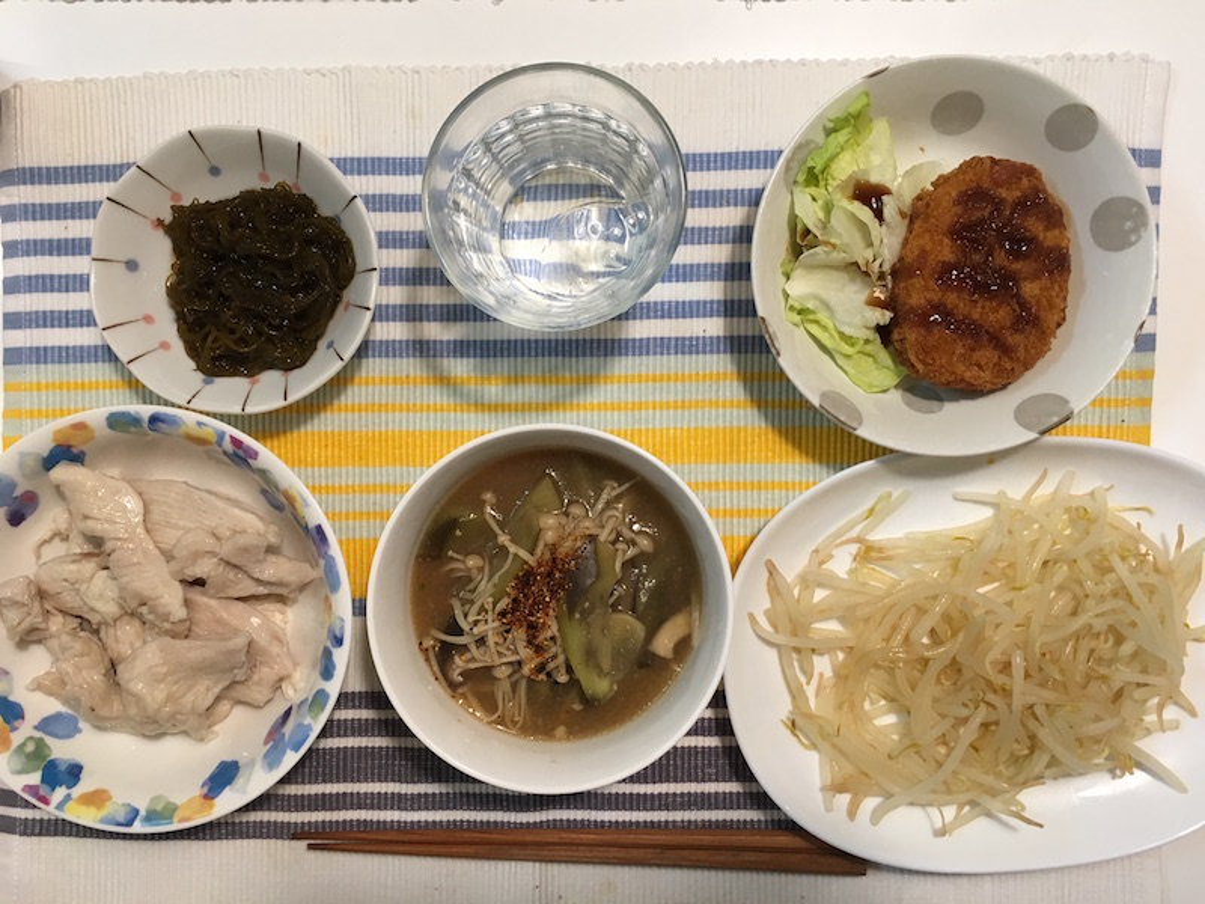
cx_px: 602
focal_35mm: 29
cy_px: 452
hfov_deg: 61.7
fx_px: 1010
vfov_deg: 48.2
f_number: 2.2
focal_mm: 4.15
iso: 100
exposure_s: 1/33
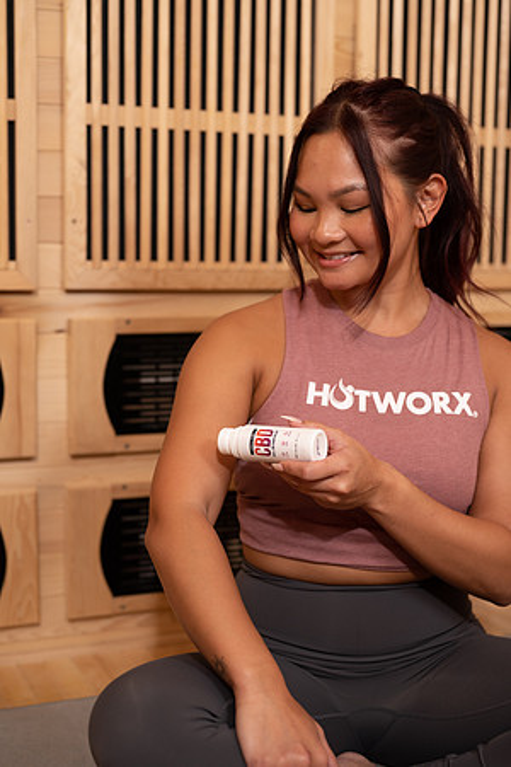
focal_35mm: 50
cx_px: 256
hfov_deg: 27.0
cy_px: 384
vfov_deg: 39.6
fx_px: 1065
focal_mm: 50
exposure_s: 1/100
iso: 320
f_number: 2.8
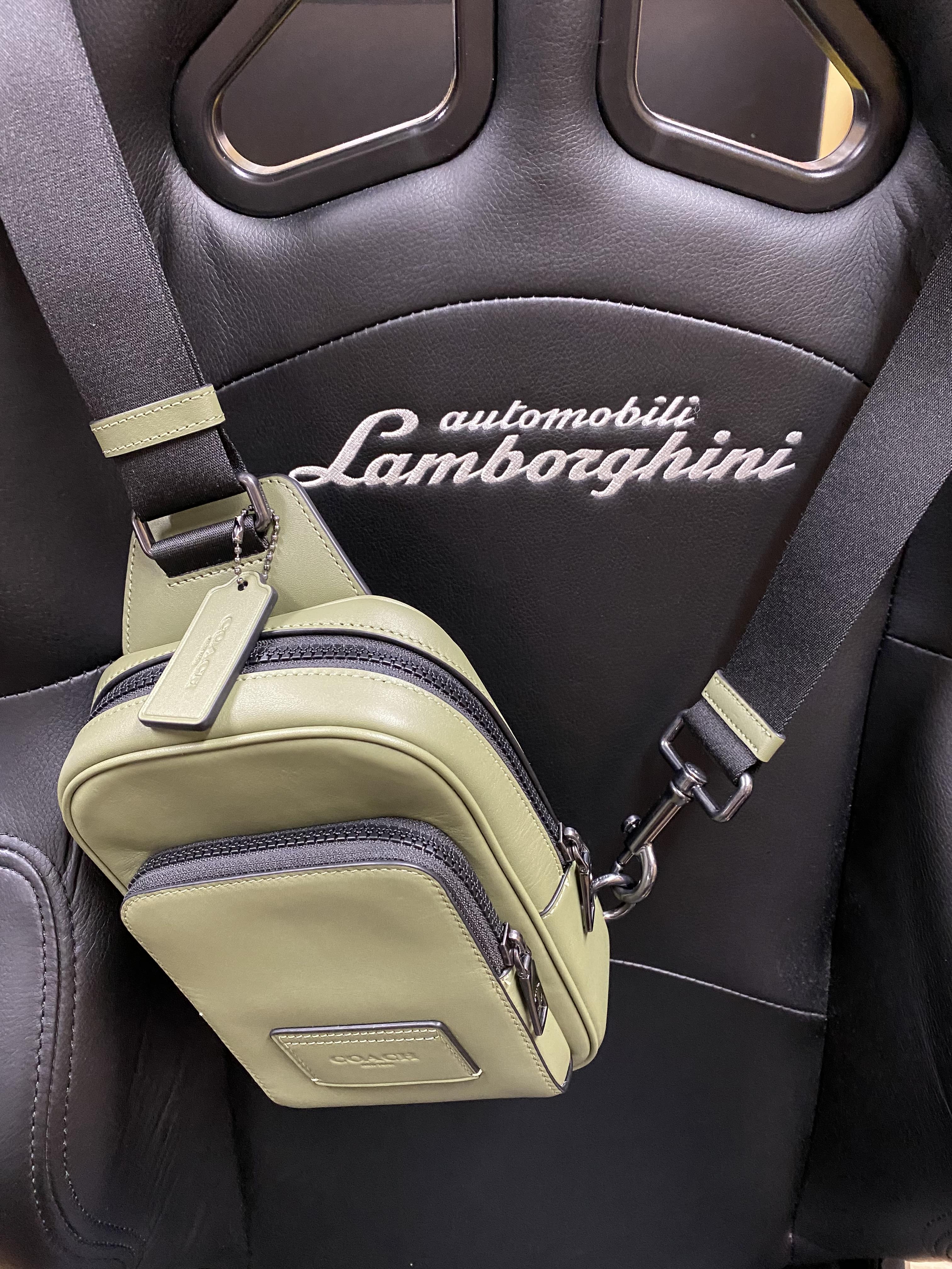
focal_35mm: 26
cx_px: 476
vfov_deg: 67.3
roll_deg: -0.6
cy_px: 634
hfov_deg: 53.1
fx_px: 953
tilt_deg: -24.2
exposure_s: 1/30
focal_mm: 4.25
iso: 640
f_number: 1.8
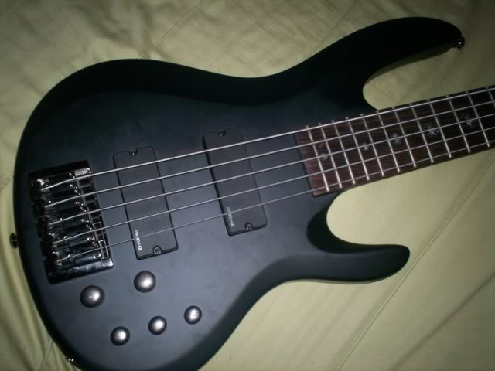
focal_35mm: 36
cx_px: 248
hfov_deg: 51.4
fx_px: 515
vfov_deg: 39.7
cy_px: 186
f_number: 4.5
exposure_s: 1/60
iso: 140
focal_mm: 6
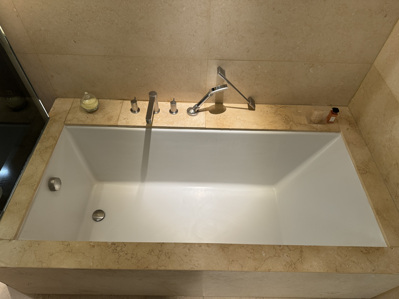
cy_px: 150
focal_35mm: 24
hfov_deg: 71.6
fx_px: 277
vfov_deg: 56.8
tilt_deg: -52.2
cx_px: 200
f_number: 1.78
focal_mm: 6.76
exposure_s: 1/100
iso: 160
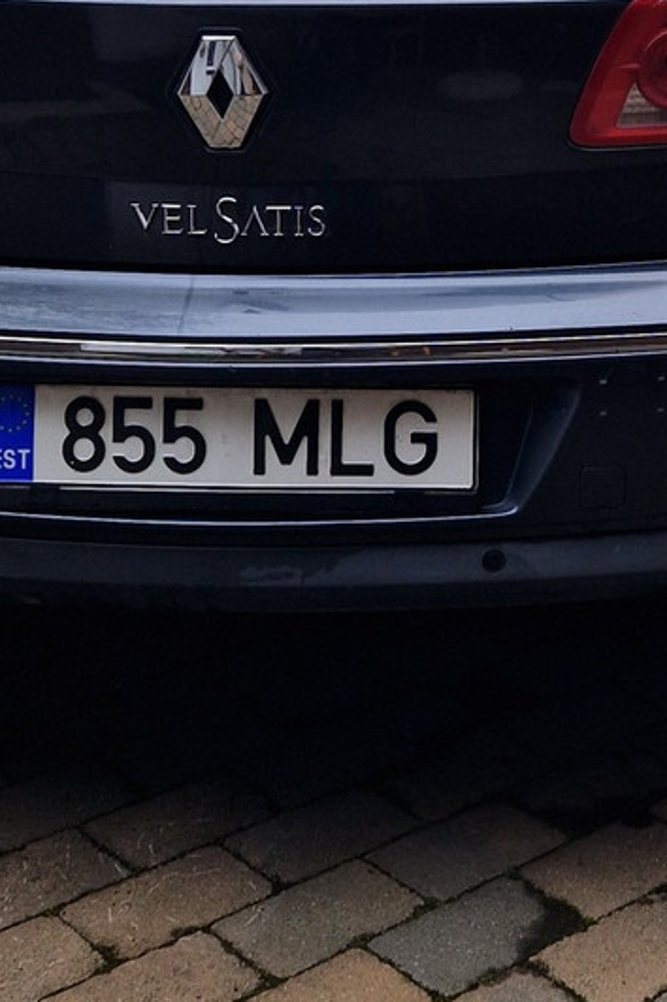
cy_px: 175
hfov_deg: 18.7
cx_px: 561
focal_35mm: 72
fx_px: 2003
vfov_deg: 27.4
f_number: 1.8
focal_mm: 5.4
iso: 50
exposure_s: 1/486
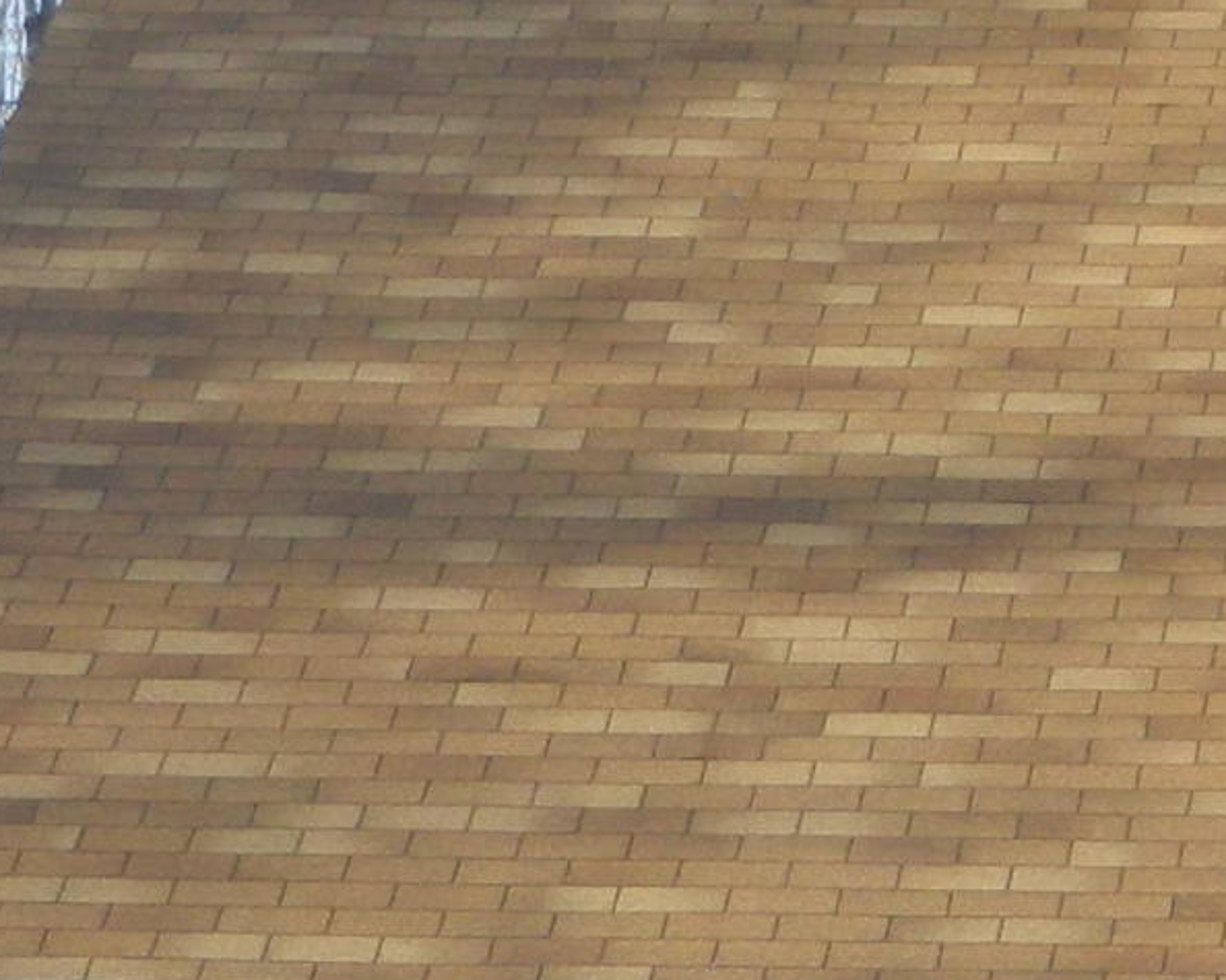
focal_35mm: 202
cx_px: 1666
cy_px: 1543
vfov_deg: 7.5
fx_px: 7328
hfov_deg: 9.4
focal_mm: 7.3
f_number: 3.5
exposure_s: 1/400
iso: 110
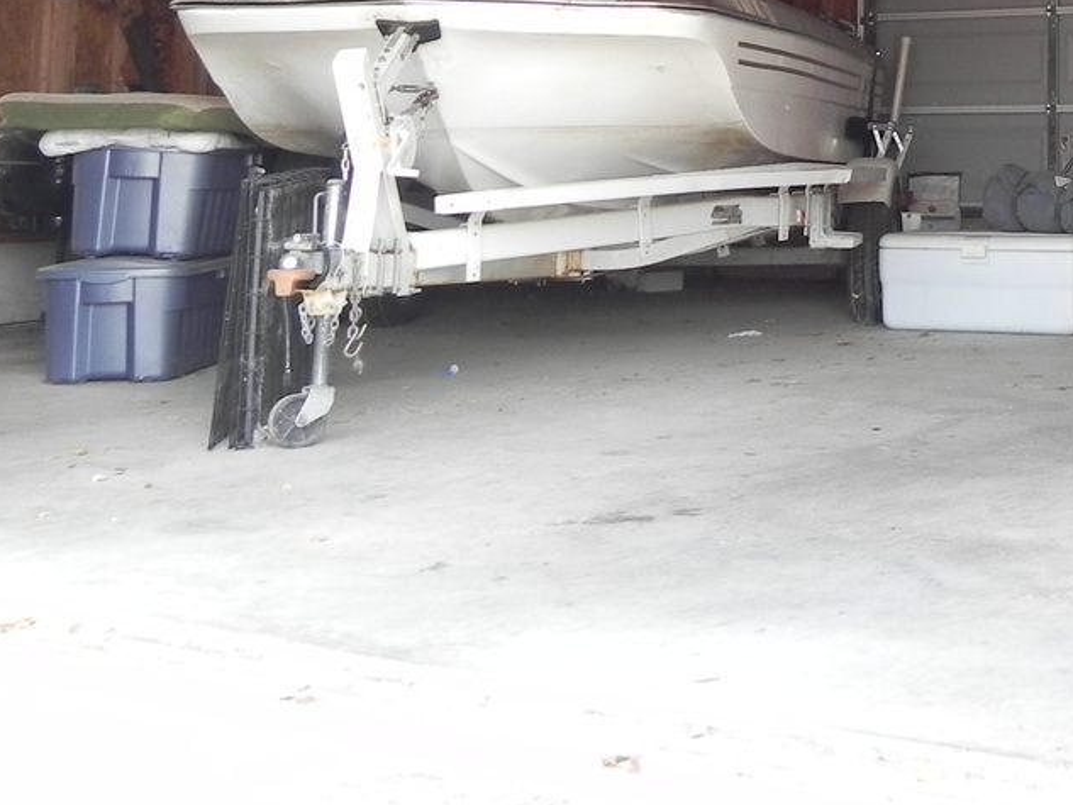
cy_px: -14
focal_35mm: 66
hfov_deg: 26.9
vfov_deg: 21.4
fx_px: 2046
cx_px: 1188
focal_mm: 5.2
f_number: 3.5
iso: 160
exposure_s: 1/109
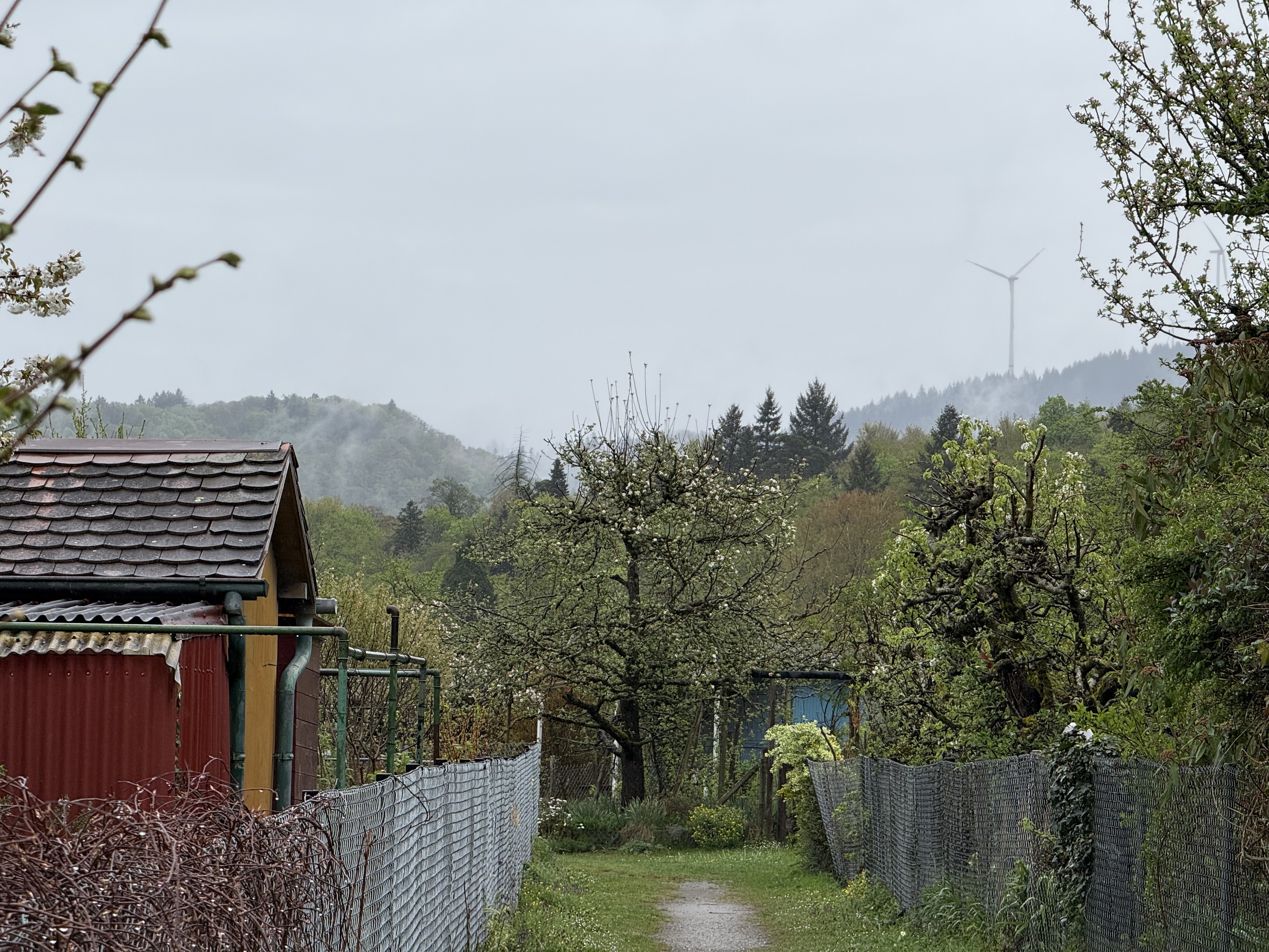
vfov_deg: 12.3
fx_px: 4399
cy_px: 476
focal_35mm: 120
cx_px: 634
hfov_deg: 16.4
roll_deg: -0.9
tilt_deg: +3.0
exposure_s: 1/572
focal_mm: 15.66
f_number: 2.8
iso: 50
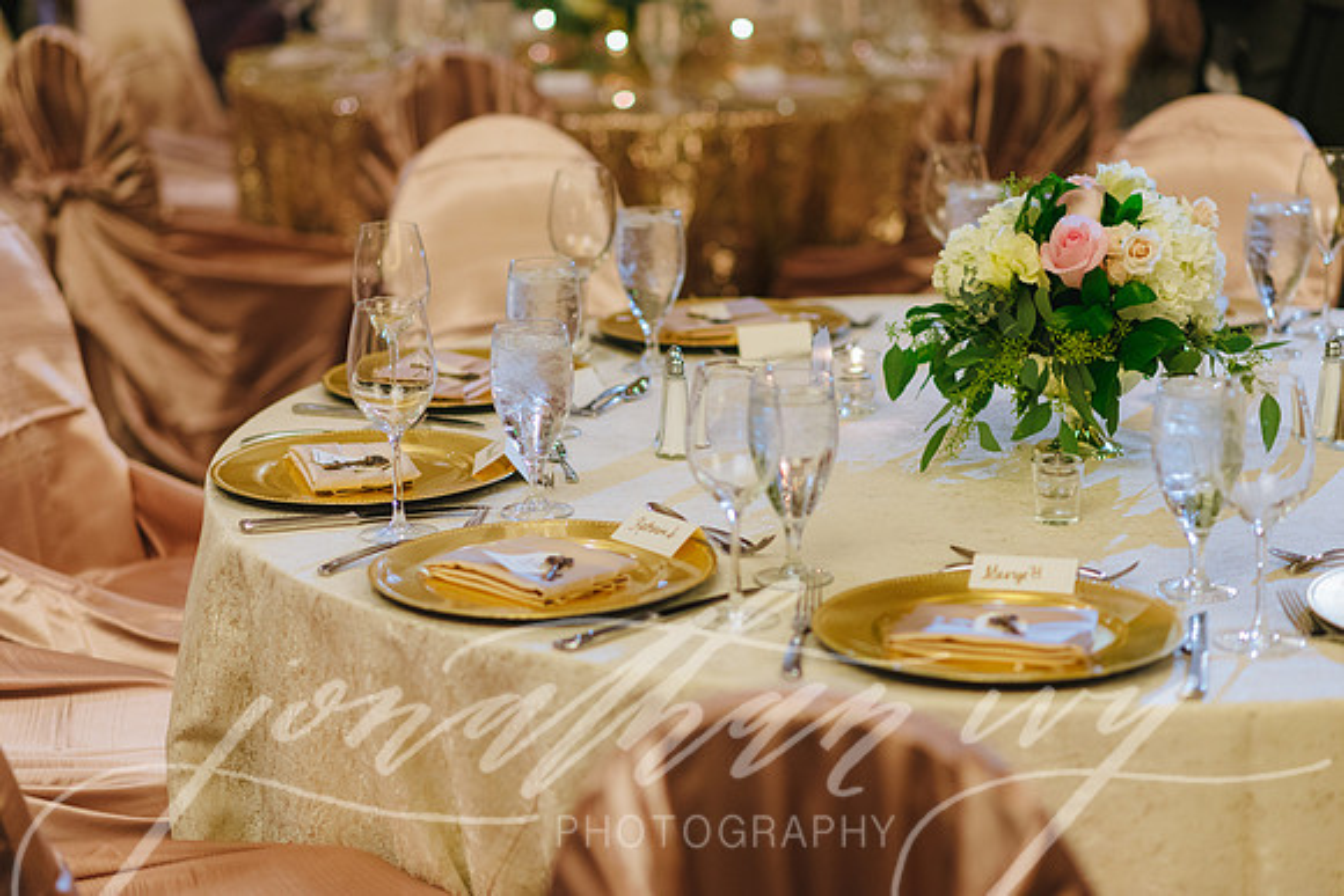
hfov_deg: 23.9
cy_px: 448
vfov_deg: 16.1
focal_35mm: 85
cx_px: 672
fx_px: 3174
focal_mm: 85
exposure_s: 1/125
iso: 1600
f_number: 2.2
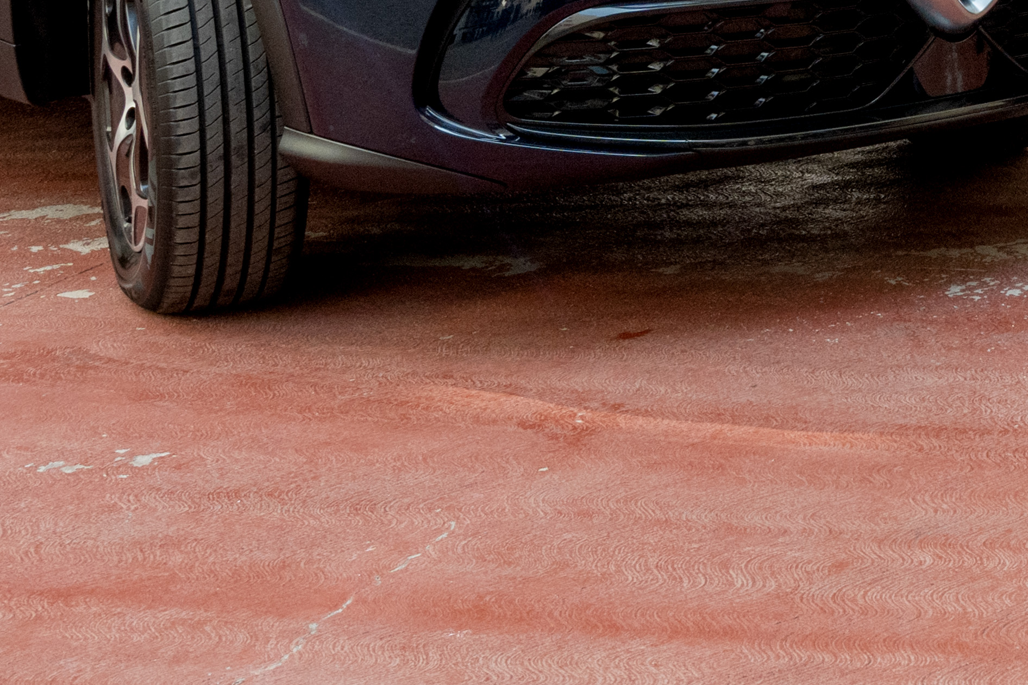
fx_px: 2855
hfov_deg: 19.4
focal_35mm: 100
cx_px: 1200
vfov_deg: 12.9
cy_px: -386
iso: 1600
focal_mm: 27
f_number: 10
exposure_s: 1/250
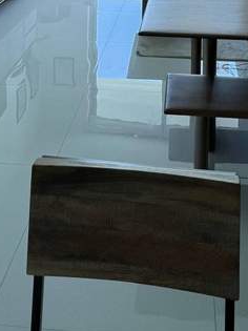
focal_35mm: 44
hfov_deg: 32.7
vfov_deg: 31.5
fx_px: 421
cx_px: 156
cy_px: -113
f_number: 1.8
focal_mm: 1.6
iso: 32
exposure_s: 1/135
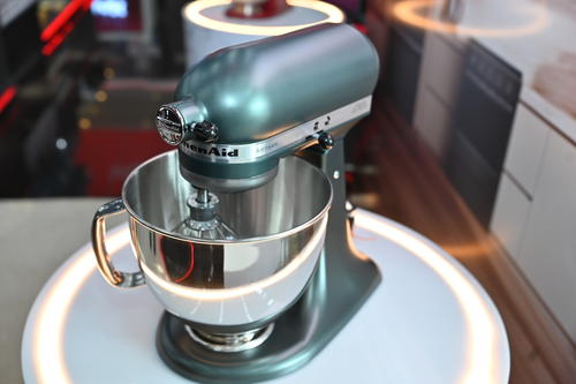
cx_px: 288
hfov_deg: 51.9
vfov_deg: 35.9
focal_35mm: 37
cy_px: 192
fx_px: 592
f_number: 4
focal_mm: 37
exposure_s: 1/60
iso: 200
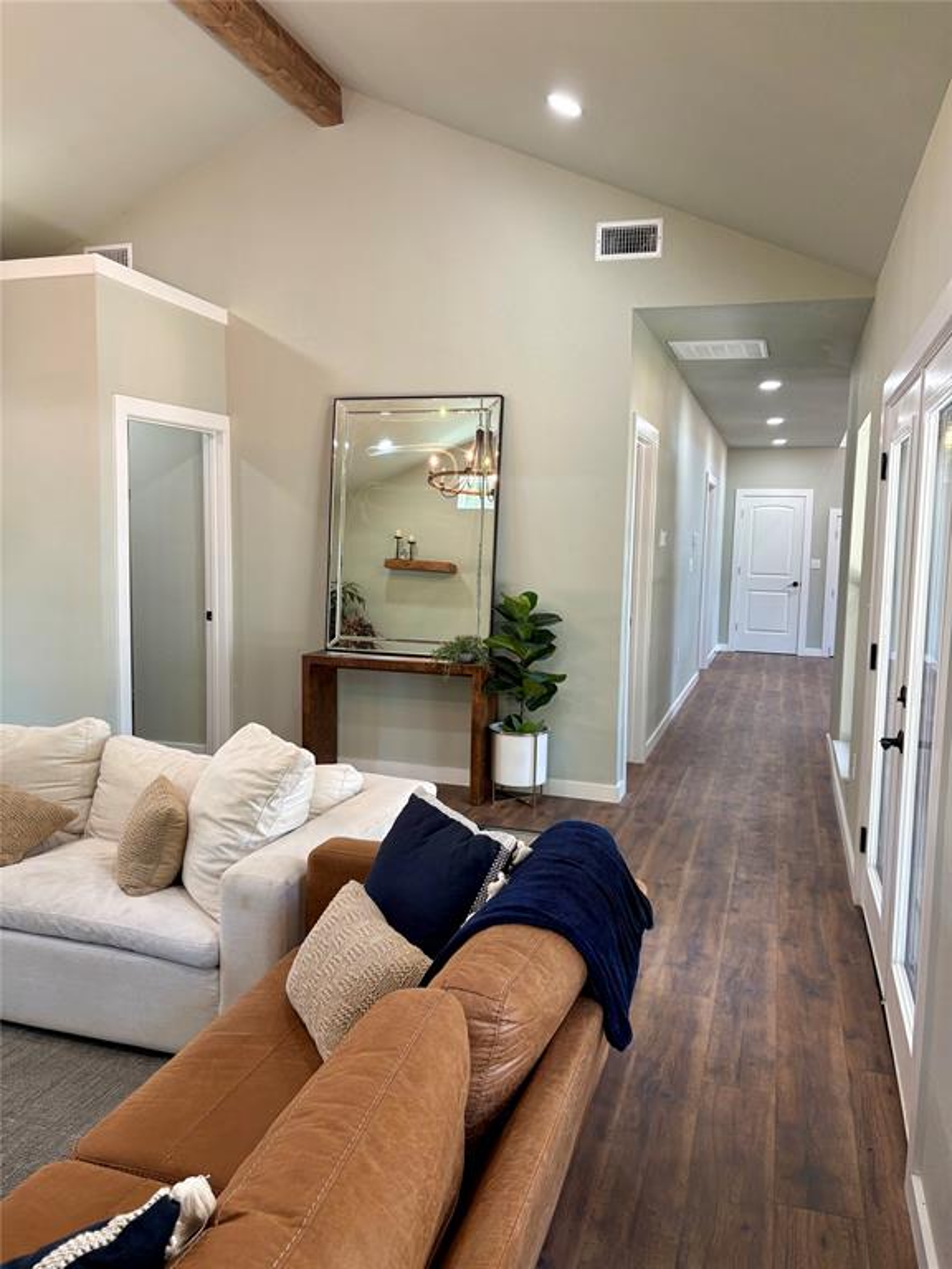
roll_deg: -2.7
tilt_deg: -4.8
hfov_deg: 53.1
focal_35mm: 26
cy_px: 634
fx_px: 953
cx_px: 476
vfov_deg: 67.3
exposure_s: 1/60
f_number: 1.6
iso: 100
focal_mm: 5.96
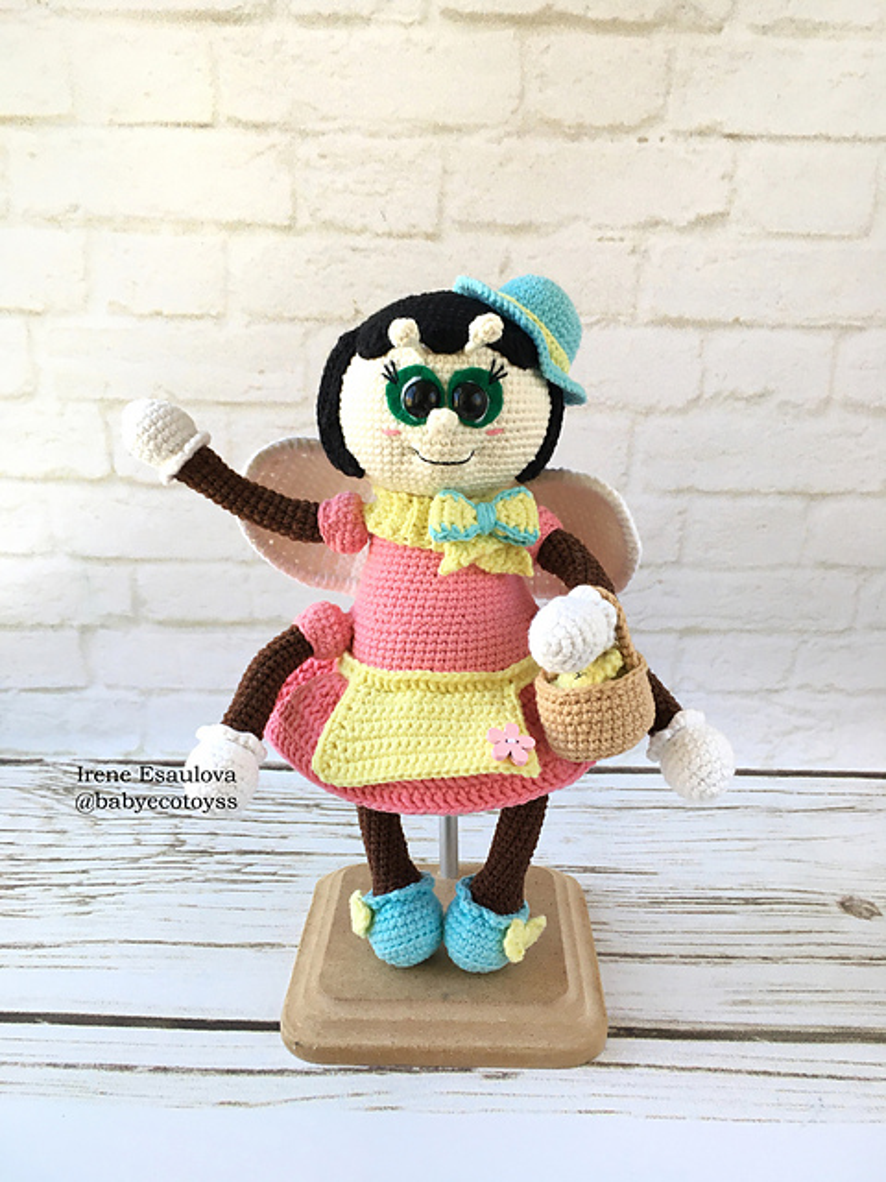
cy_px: 591
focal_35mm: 29
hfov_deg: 48.2
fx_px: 990
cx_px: 443
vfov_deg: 61.7
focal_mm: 4.15
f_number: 2.2
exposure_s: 1/40
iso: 25
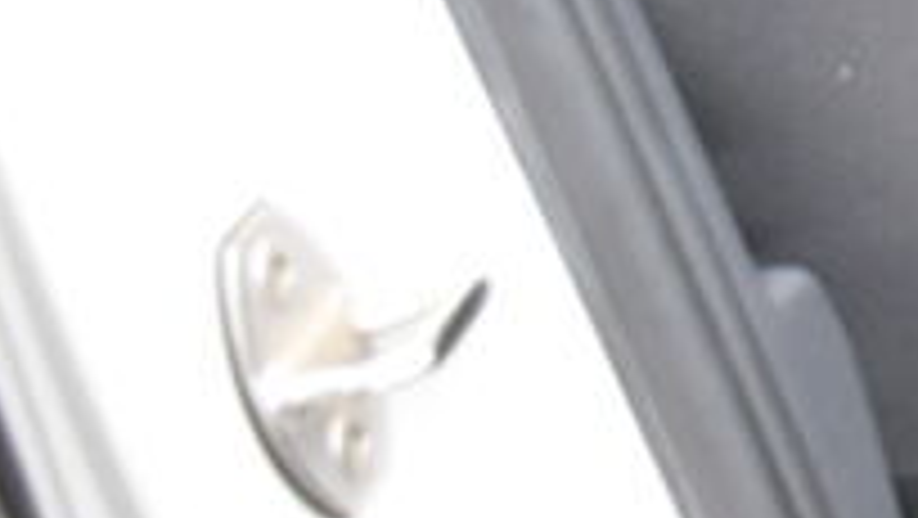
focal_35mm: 154
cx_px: 2196
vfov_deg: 7.7
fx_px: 3751
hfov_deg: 11.5
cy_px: -408
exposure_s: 1/60
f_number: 3.8
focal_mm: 20
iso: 800
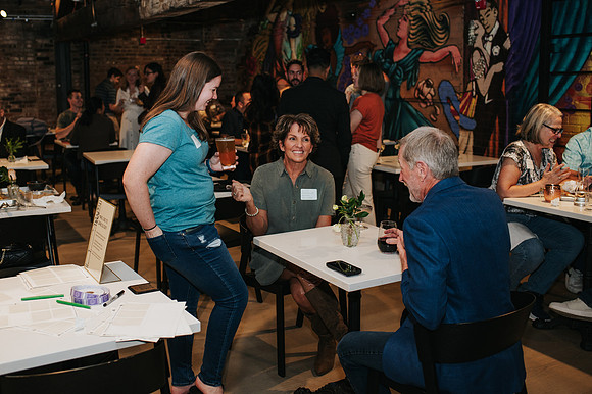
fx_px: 632
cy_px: 178
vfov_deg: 34.6
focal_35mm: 38
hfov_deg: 50.1
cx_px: 267
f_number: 2.8
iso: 800
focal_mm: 35
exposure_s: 1/200
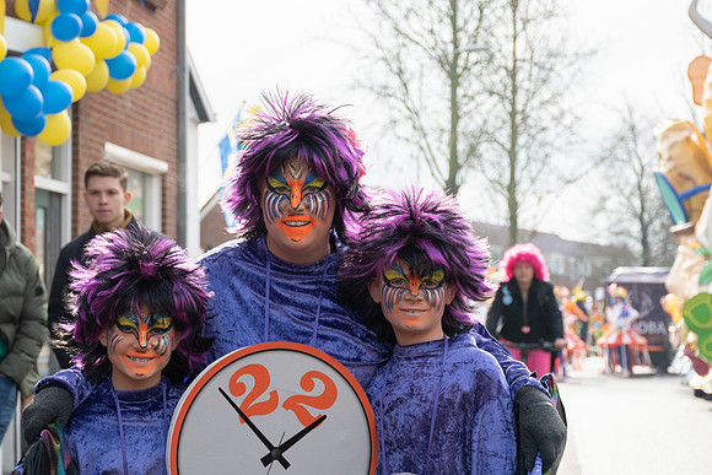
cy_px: 232
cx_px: 348
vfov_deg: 16.2
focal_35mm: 84
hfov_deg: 24.1
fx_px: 1668
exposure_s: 1/1600
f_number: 4.8
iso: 400
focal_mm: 52
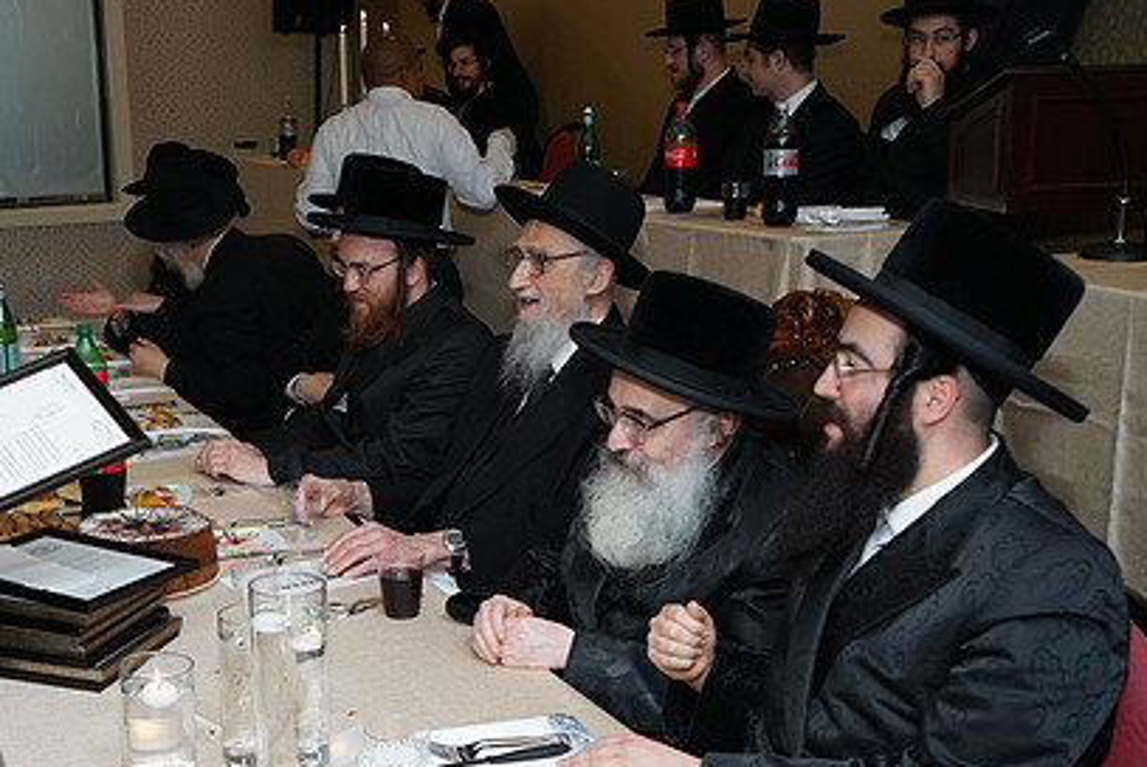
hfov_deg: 41.3
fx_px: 1498
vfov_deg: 28.7
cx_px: 366
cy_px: 444
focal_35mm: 47
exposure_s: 1/100
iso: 640
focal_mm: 33
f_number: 6.3
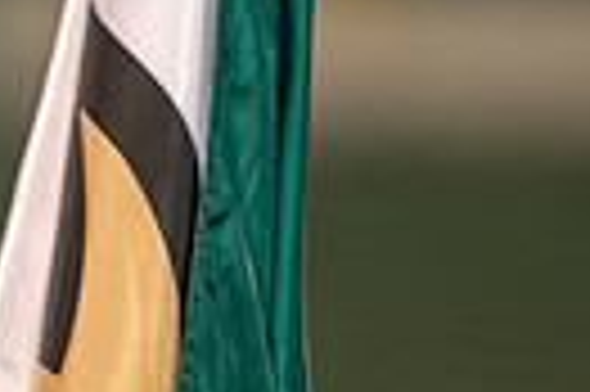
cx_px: -662
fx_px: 14535
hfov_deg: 2.3
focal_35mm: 888
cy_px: 90
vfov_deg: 1.5
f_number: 2.8
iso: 1000
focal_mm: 200
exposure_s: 1/500
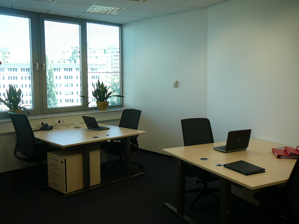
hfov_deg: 51.3
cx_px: 152
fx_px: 311
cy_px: 113
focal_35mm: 36
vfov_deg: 39.7
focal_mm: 5.2
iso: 80
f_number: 2.8
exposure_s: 1/100
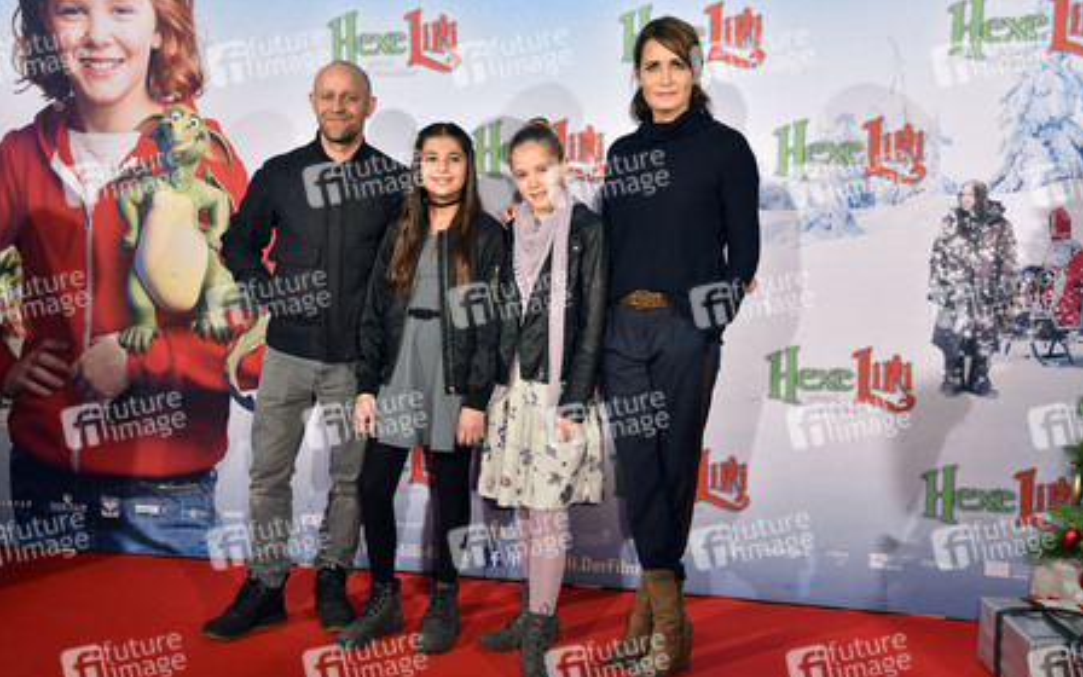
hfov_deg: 48.2
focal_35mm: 41
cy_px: 360
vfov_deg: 31.2
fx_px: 1210
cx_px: 543
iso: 640
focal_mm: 40
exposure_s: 1/160
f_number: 5.6
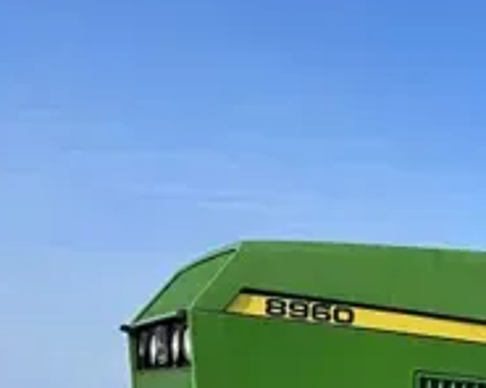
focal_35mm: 81
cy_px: 514
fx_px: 1165
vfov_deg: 17.7
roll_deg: -0.8
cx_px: 806
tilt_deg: -0.4
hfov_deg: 19.3
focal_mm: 6.86
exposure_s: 1/4762
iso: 80
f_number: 1.78
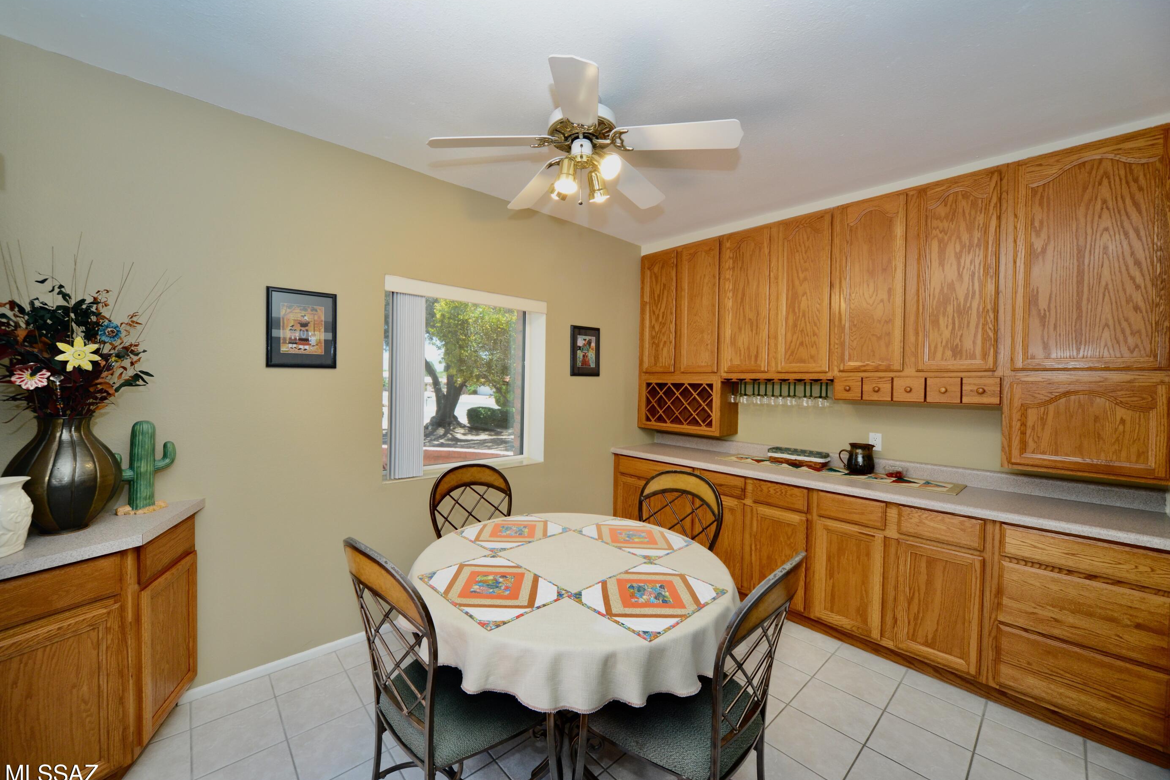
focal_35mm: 13
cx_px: 559
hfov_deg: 108.3
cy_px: 390
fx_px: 422
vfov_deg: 85.4
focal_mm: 12
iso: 800
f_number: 7.1
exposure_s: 1/60
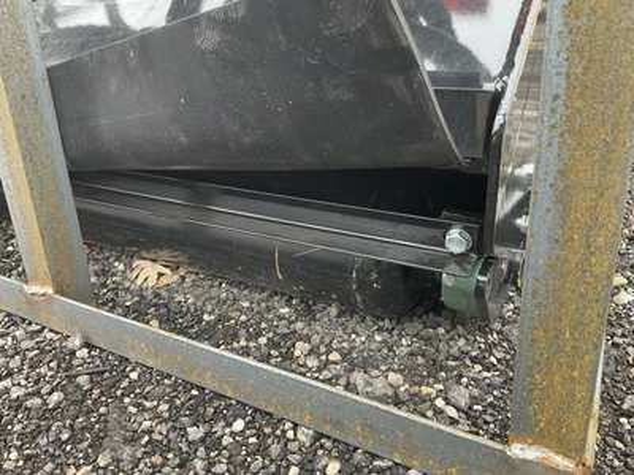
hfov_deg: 61.7
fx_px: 531
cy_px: 238
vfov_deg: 48.2
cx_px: 317
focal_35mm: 29
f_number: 1.8
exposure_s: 1/79
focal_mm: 3
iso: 64
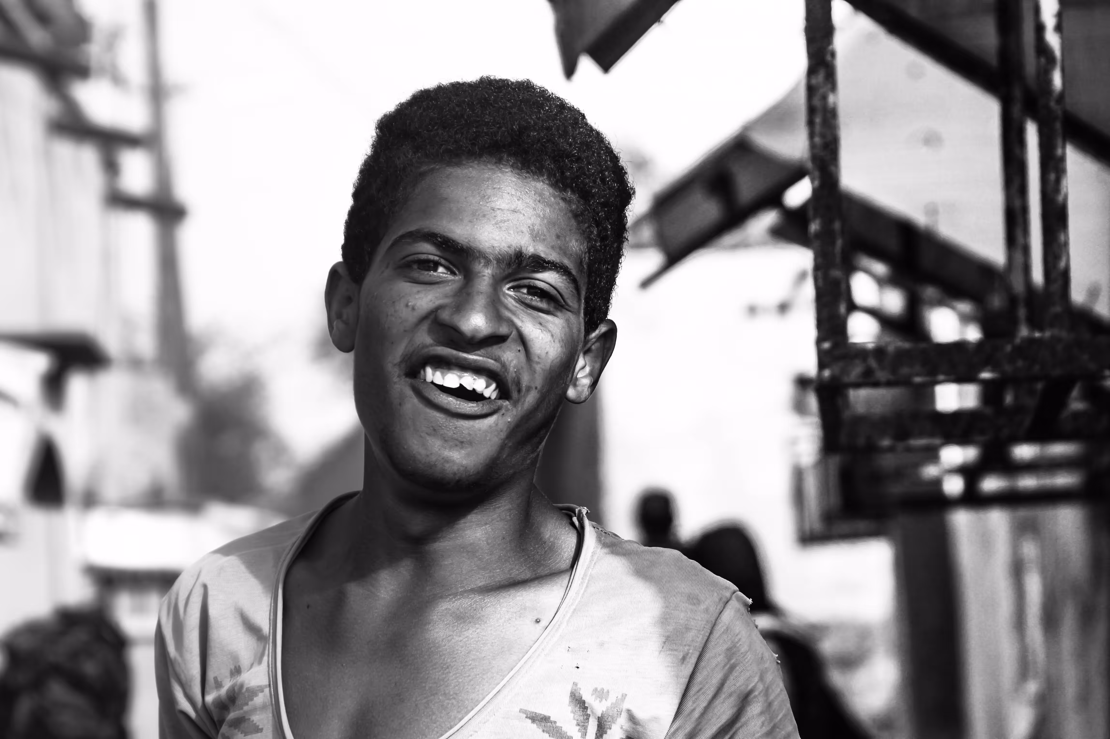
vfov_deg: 6.5
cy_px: 370
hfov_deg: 9.8
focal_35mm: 210
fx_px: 6471
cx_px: 555
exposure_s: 1/320
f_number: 7.1
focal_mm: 140
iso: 200
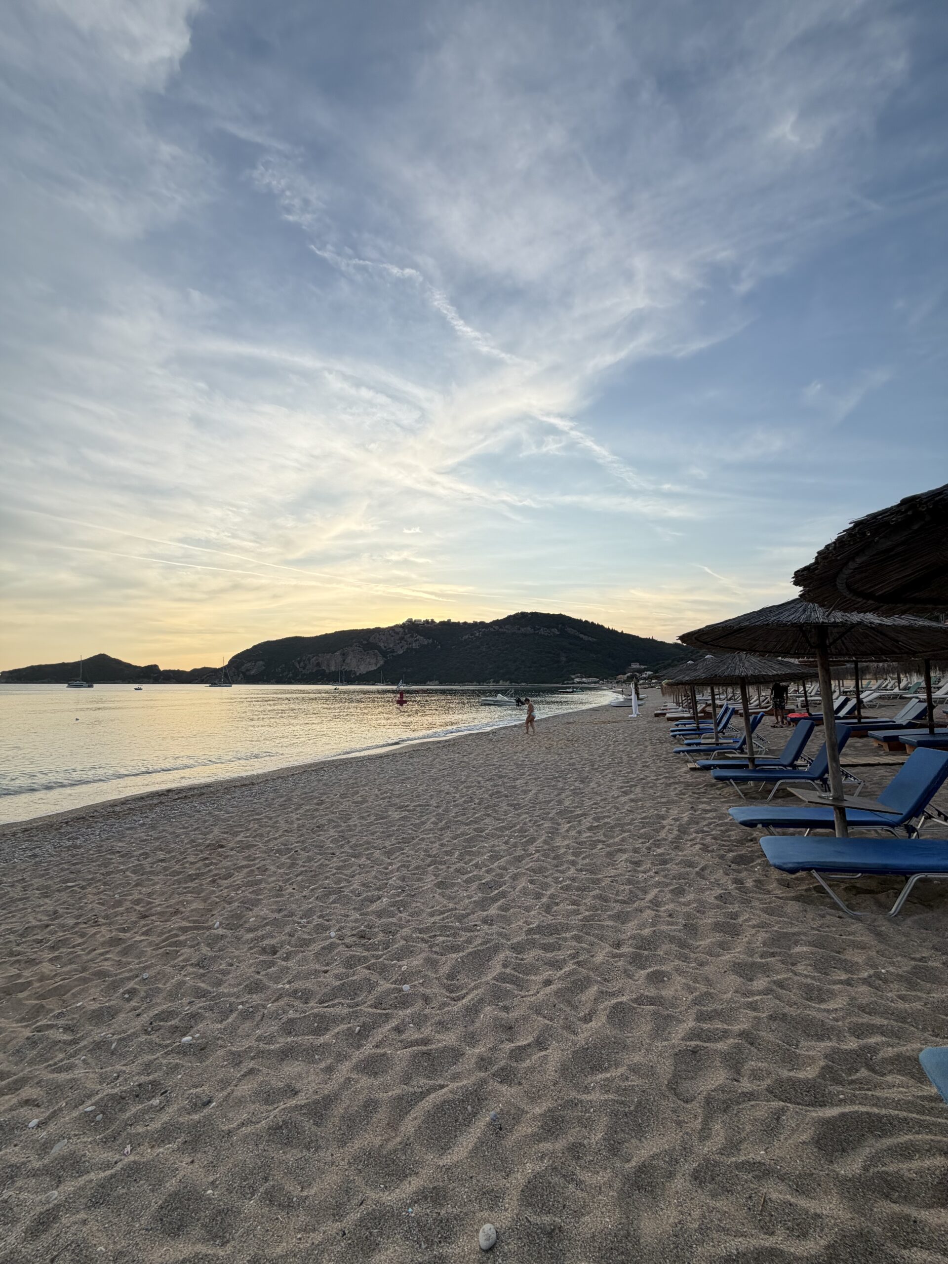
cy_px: 632
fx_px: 511
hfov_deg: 85.7
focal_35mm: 14
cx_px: 474
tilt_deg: +6.4
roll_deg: +0.2
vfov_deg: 102.1
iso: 40
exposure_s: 1/672
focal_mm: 2.22
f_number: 2.2
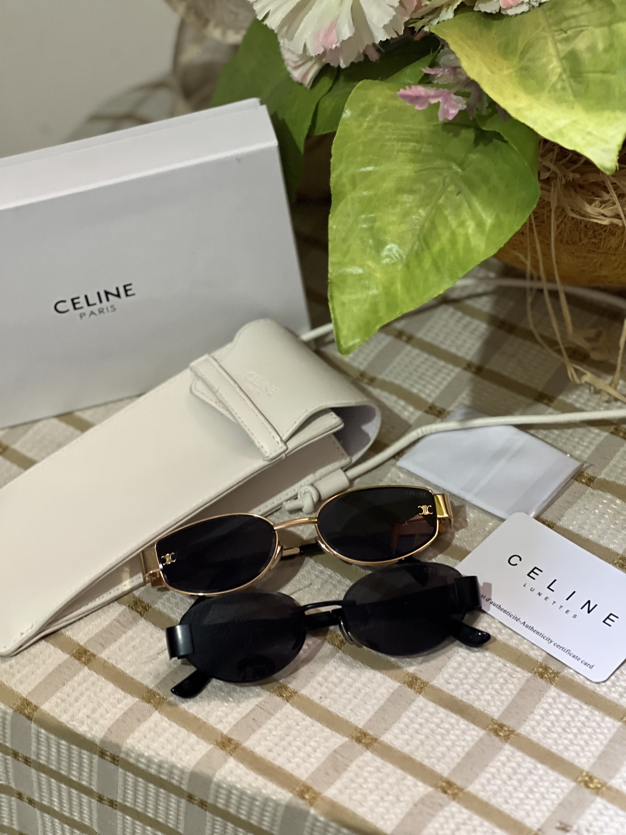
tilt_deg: -42.8
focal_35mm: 77
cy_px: 418
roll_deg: +9.1
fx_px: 1857
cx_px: 313
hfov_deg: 19.1
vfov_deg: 25.3
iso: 500
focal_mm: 9
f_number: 2.8
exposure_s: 1/24
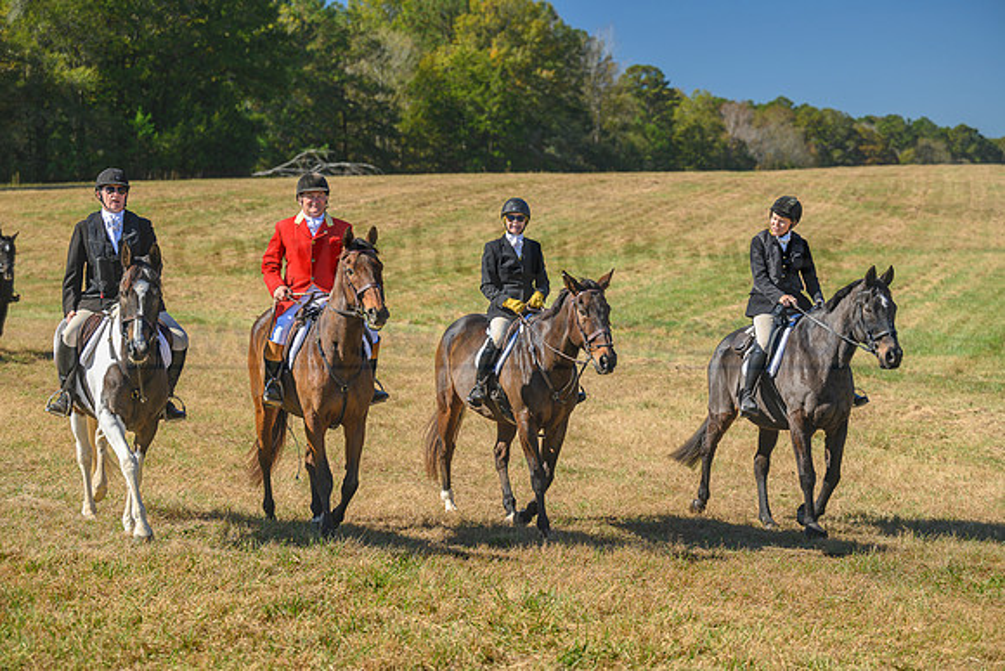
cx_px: 502
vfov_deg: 16.9
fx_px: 2262
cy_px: 336
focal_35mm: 81
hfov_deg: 25.1
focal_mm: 81
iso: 100
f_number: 3.2
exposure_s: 1/500
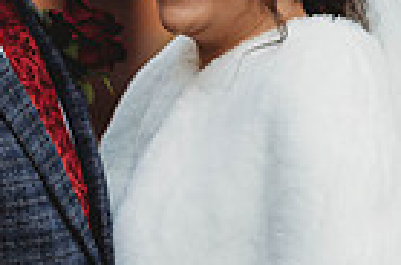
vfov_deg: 3.9
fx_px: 3945
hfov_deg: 5.8
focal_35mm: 355
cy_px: 121
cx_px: 121
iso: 100
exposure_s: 1/320
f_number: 1.8
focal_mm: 85
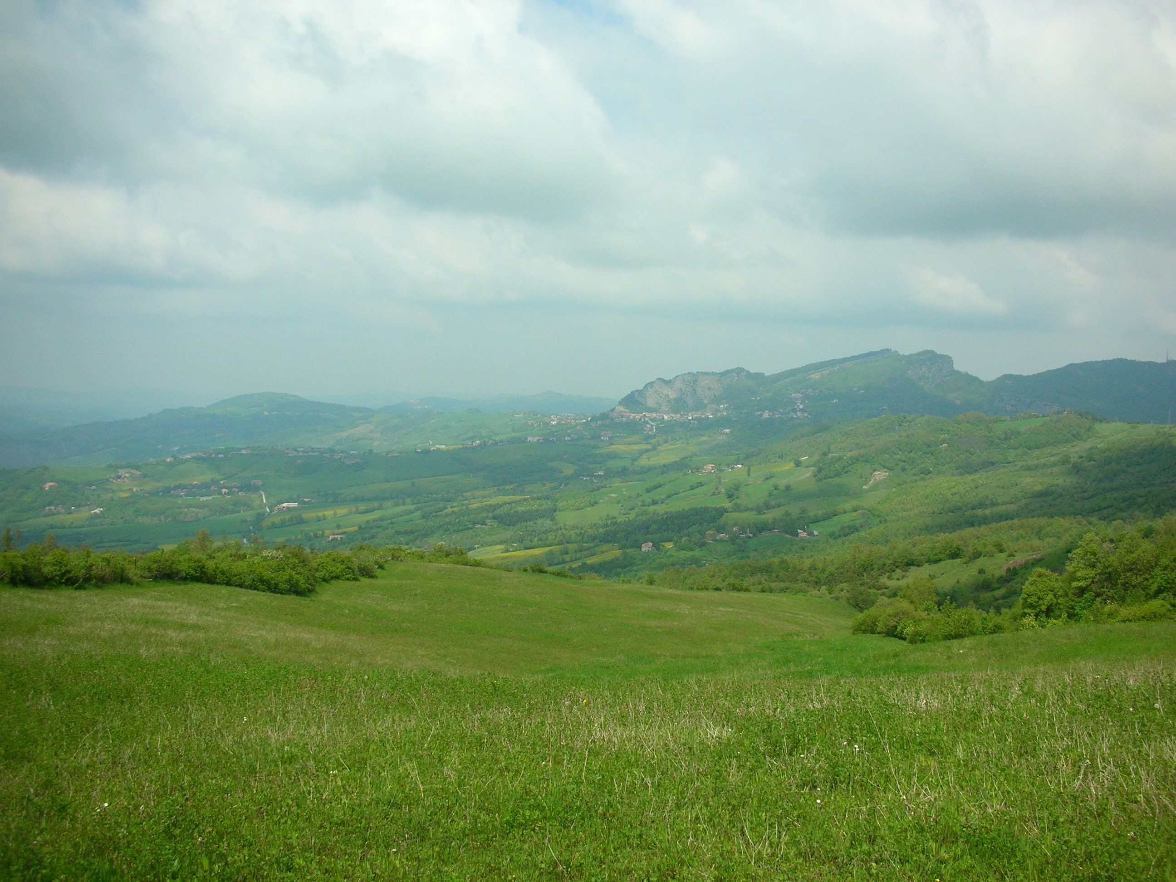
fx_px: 1189
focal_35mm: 35
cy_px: 441
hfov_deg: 52.6
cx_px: 588
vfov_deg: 40.7
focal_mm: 5.8
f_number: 8.5
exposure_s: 1/160
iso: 71
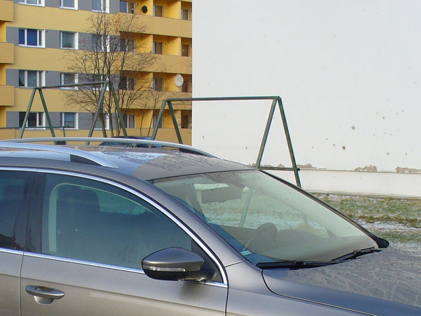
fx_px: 985
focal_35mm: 81
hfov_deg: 24.1
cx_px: 162
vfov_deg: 17.7
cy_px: 322
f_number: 2.8
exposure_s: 1/250
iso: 64
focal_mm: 6.1
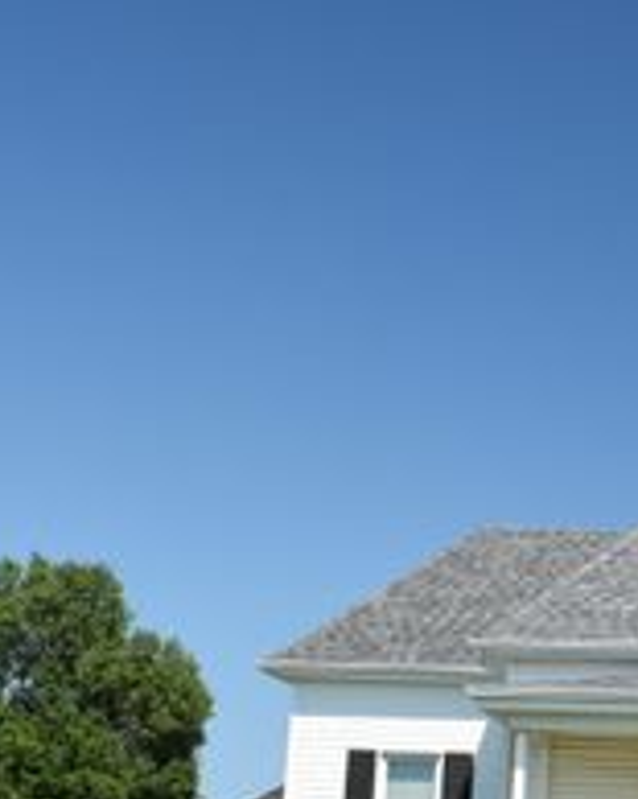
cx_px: 757
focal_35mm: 76
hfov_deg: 19.0
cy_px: 548
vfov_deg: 24.9
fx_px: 1800
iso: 200
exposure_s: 1/250
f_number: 8
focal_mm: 21
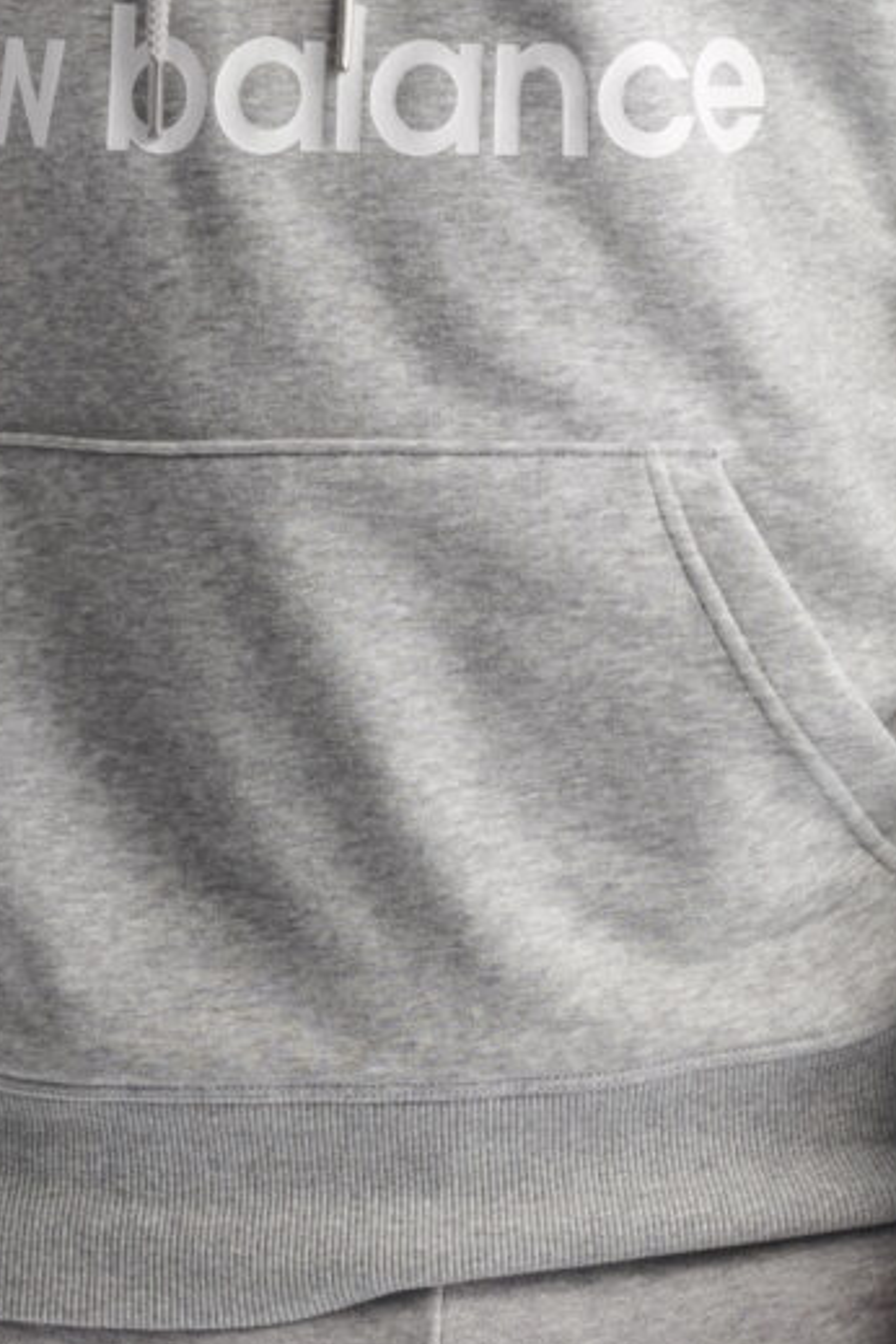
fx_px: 8997
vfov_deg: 8.5
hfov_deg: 5.7
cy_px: 246
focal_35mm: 241
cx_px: 483
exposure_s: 1/250
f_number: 8
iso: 640
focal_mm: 50
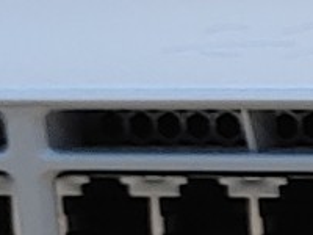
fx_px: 2342
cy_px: 232
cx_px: 1074
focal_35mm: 259
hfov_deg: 6.6
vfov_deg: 5.7
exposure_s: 1/86
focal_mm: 4.36
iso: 50
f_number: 1.8
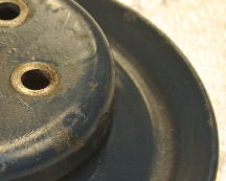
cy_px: 176
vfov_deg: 10.8
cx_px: -17
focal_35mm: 142
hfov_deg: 13.3
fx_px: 950
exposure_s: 1/60
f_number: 4.8
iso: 640
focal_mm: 18.9
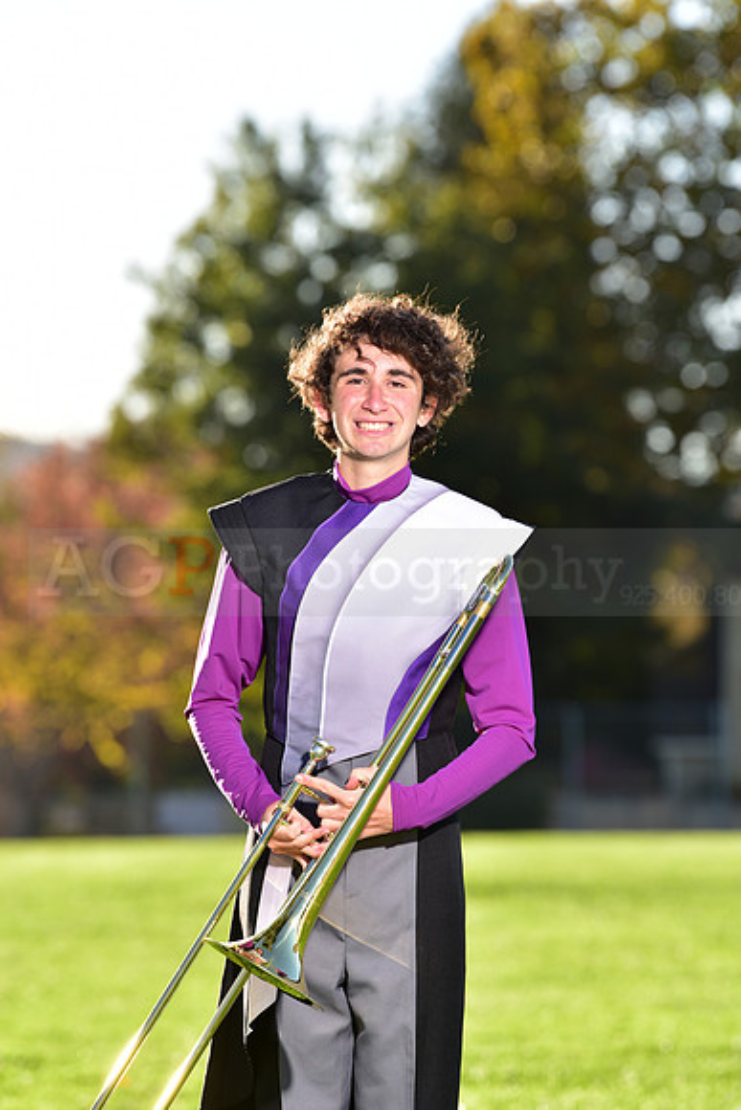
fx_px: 6171
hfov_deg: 6.9
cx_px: 370
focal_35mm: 200
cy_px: 555
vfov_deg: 10.3
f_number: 5
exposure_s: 1/250
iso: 100
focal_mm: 200
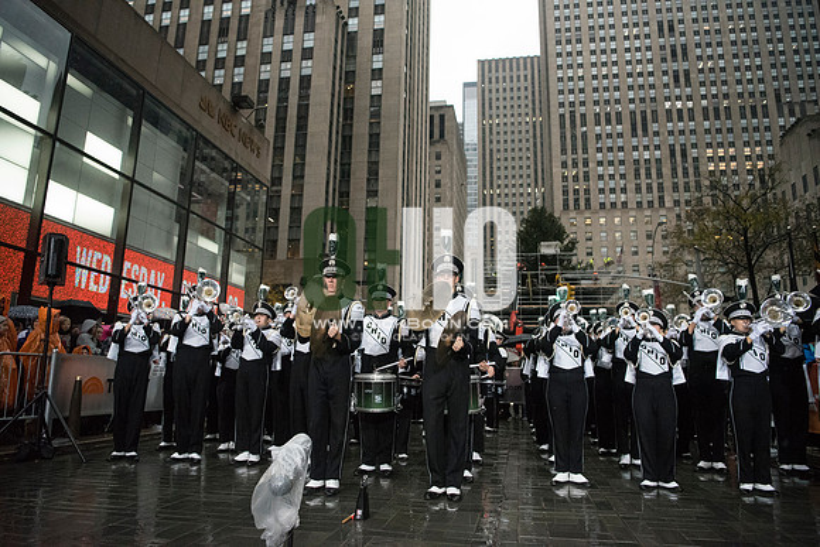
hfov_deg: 73.7
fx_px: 547
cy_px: 274
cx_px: 410
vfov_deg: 53.2
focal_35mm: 24
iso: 10000
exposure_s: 1/4000
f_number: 2.8
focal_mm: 24
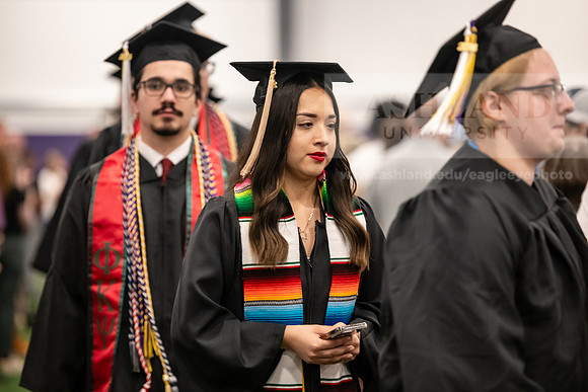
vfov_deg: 7.9
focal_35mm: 175
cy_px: 196
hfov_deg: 11.7
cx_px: 294
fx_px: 2859
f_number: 3.2
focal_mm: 175
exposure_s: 1/200
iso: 3200
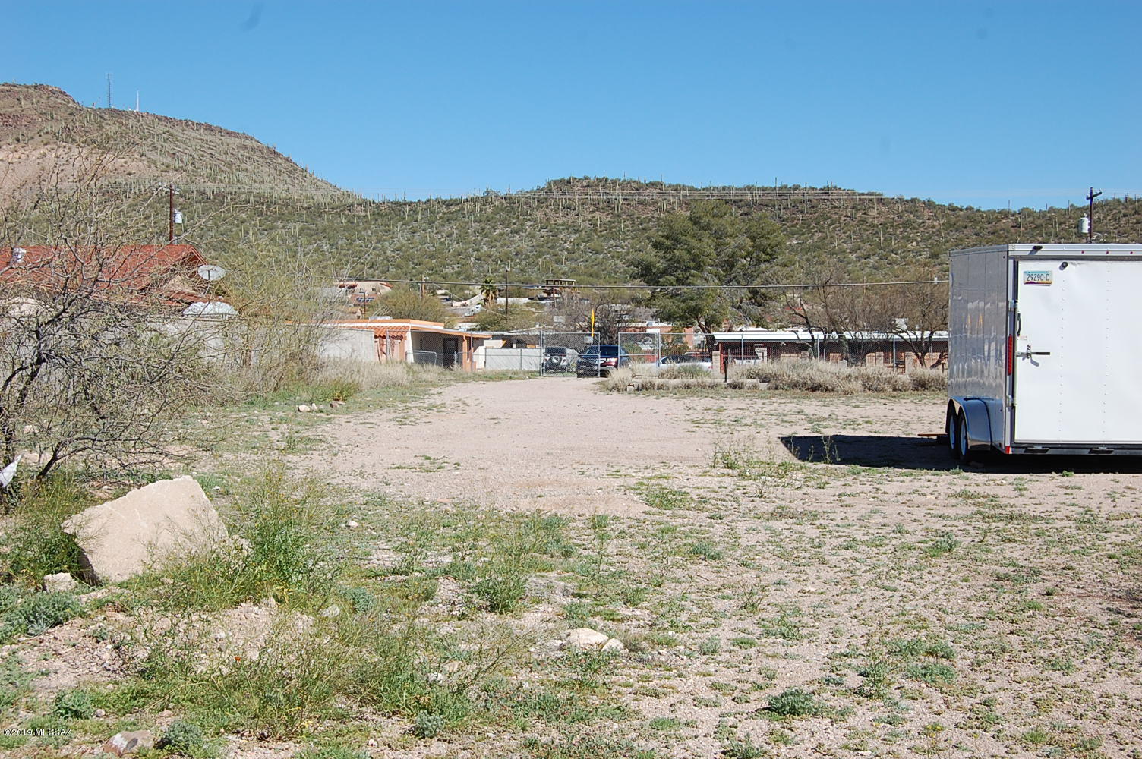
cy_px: 380
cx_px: 571
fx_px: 1426
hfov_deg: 43.6
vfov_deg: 29.8
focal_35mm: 45
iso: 200
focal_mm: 30
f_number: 10
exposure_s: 1/400
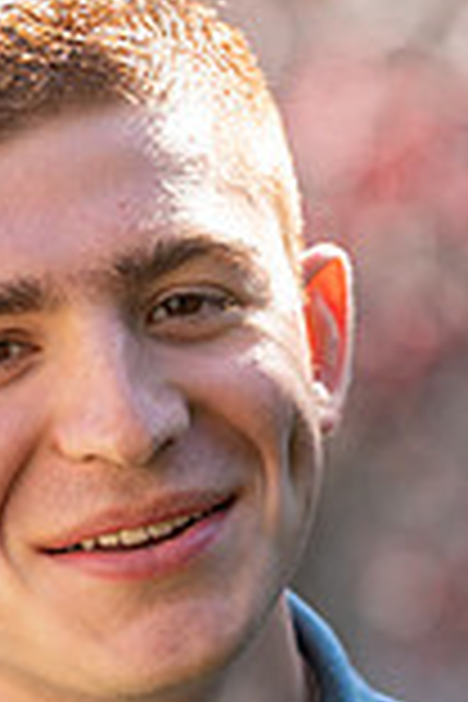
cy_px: 598
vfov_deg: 3.8
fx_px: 10685
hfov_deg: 2.5
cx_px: 142
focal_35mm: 548
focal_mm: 190
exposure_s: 1/320
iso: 250
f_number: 4
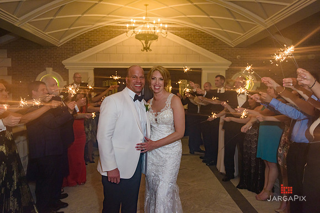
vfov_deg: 43.6
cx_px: 160
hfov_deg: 61.9
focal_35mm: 30
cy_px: 106
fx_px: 267
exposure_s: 1/125
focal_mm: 30
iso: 1600
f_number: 4
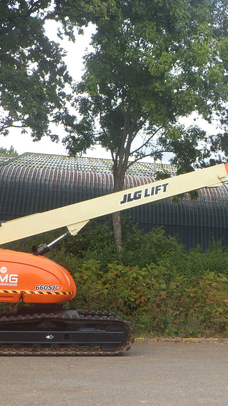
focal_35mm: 55
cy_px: 182
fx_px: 591
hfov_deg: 21.3
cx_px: 214
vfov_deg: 37.8
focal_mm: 6.1
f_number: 4.6
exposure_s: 1/200
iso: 125
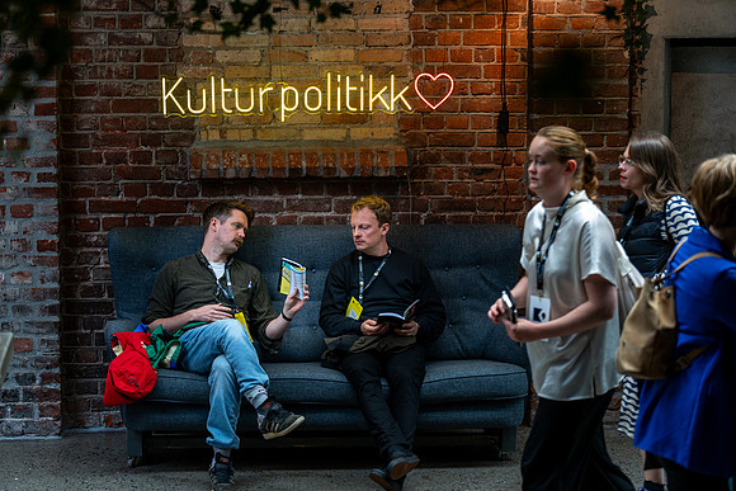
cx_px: 319
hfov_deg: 23.1
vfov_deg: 15.5
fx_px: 1803
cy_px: 219
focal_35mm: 88
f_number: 2.8
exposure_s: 1/200
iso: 200
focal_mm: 76
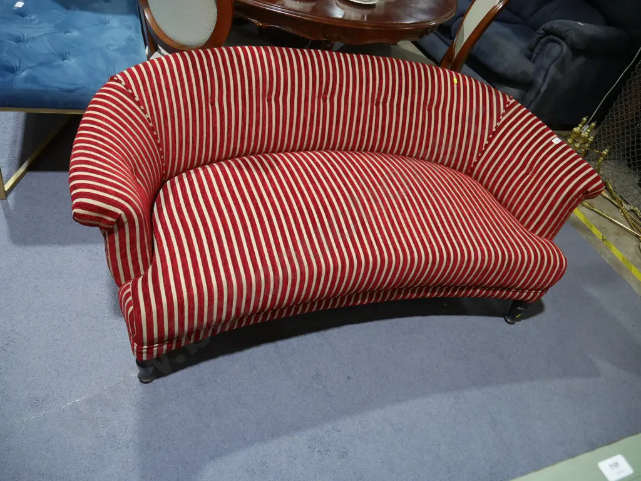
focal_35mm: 28
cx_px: 320
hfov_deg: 63.4
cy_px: 240
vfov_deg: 49.7
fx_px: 518
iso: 400
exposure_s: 1/60
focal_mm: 14
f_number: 3.5
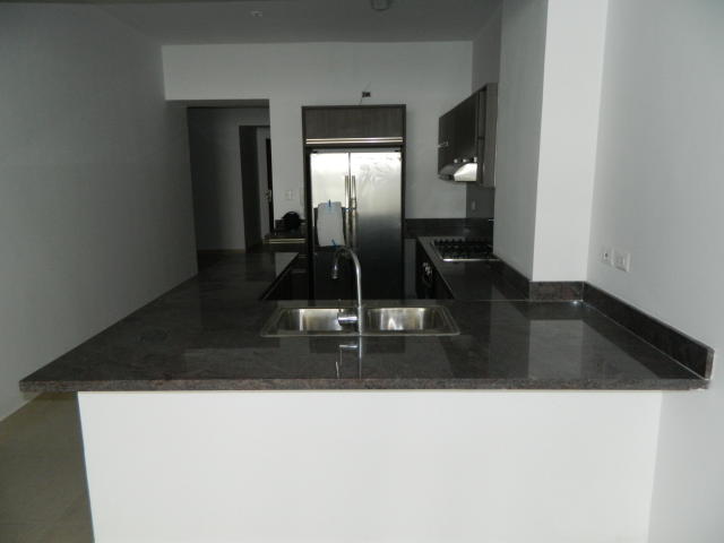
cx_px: 362
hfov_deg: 69.4
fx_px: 523
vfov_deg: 54.9
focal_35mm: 25
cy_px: 272
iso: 200
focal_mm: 4.5
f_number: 3.1
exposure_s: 1/30
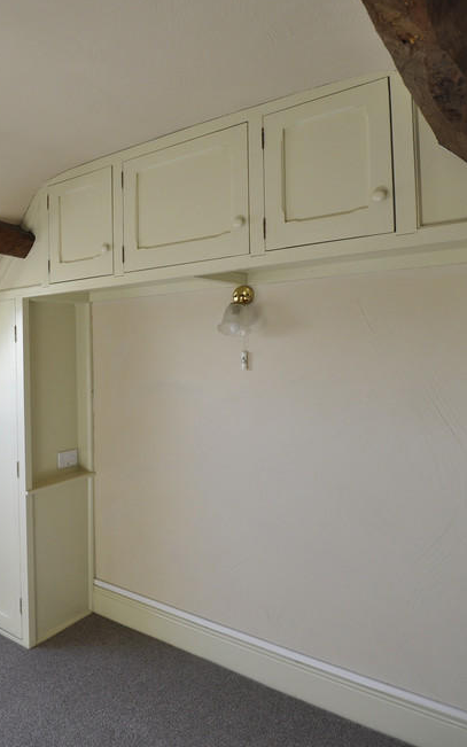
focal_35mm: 24
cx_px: -17
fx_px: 489
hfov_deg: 42.7
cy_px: 384
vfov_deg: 74.8
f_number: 5
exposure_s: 1/100
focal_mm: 10
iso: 400
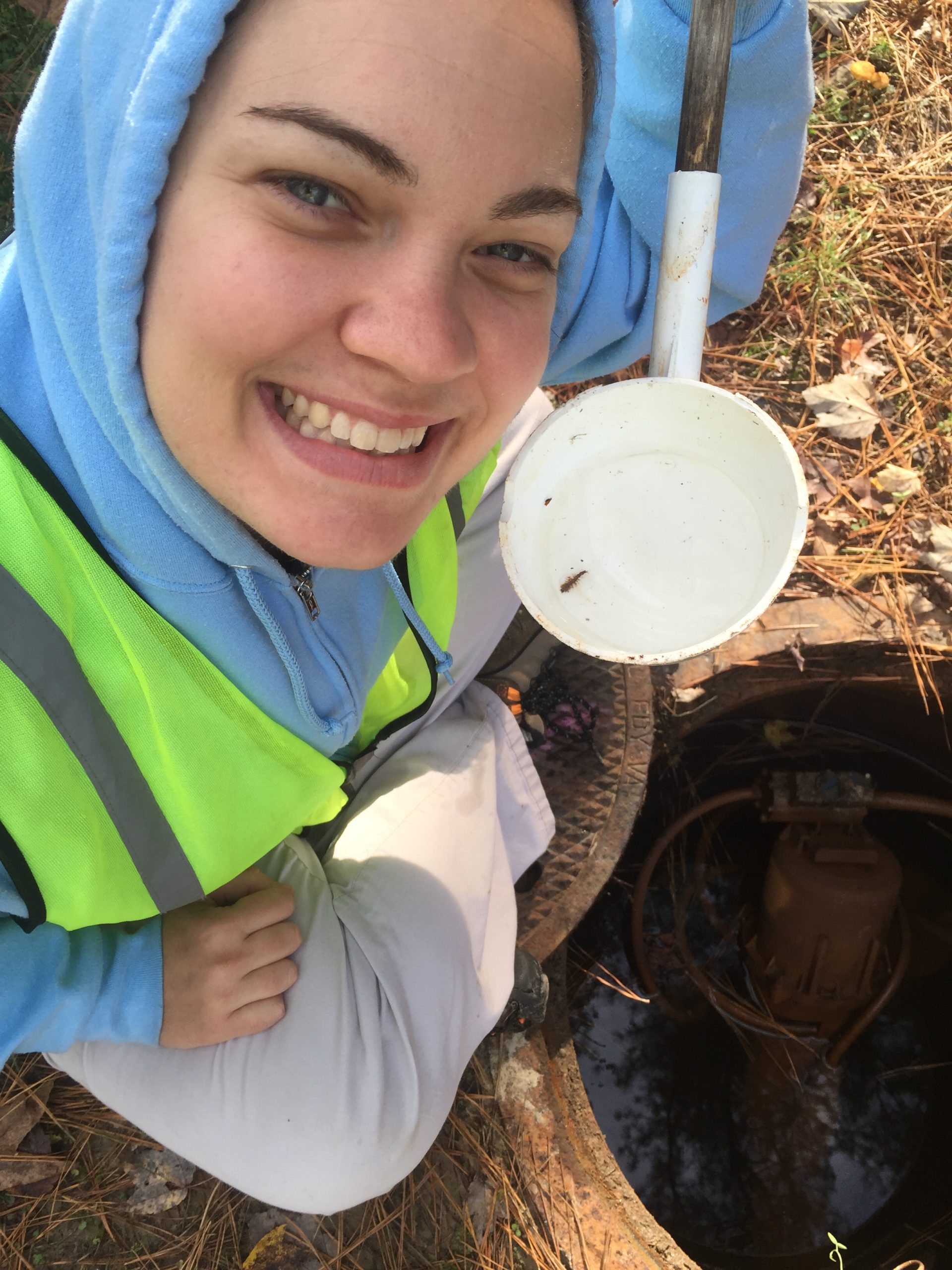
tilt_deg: -64.2
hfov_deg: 48.2
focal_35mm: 29
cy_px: 635
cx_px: 476
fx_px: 1063
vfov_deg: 61.7
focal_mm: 4.15
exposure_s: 1/311
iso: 32
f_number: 2.2
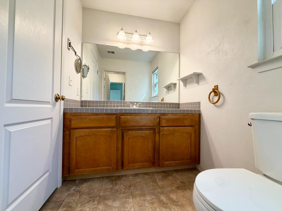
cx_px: 141
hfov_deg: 102.1
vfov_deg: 85.7
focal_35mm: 14
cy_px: 106
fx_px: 114
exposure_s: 1/120
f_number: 2.2
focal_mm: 2.22
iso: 200
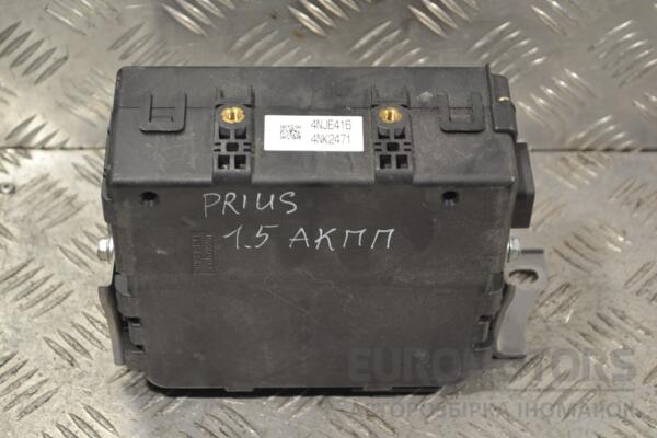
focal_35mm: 82
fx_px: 1506
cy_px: 219
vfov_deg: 16.6
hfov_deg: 24.6
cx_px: 328
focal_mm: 55
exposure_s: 1/60
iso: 560
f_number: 5.6
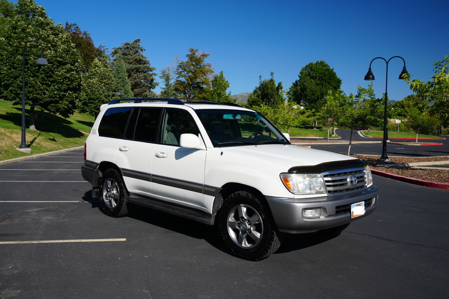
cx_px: 224
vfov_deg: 38.9
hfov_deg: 55.8
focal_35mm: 34
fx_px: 424
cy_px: 150
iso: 100
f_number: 8
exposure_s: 1/160
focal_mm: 34
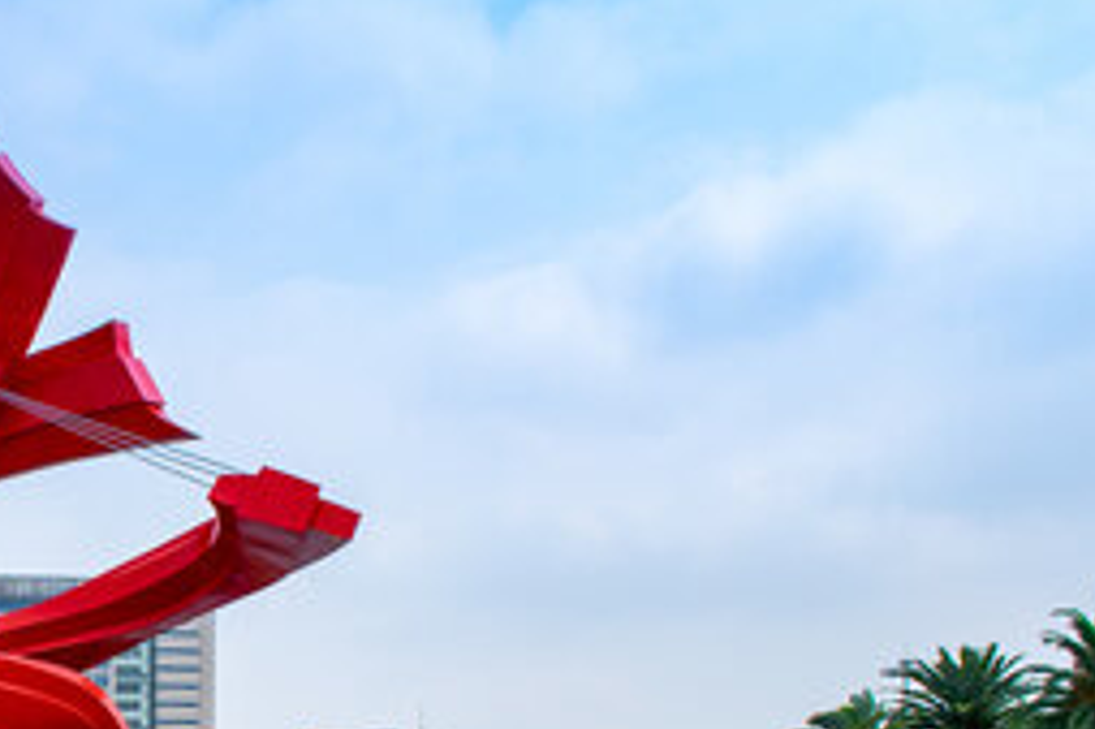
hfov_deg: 28.2
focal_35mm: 67
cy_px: 591
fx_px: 2038
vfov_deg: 20.0
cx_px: 0
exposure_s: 1/200
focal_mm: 21
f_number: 8
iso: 100
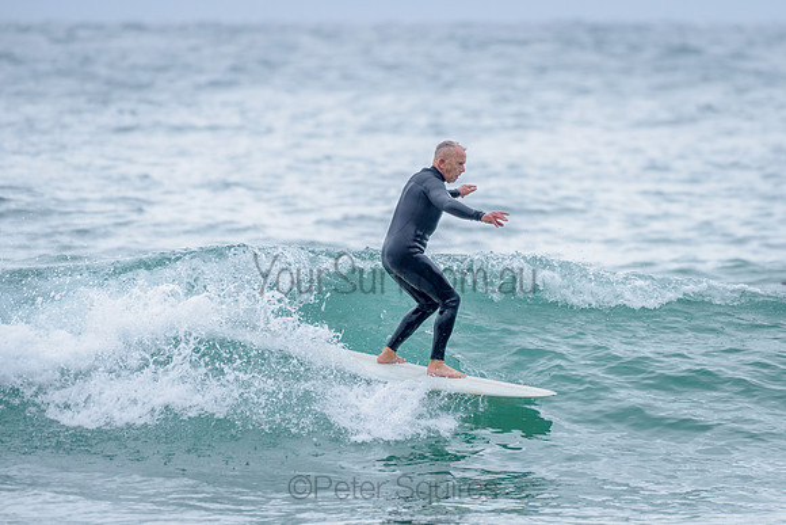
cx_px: 457
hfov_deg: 3.4
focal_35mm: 613
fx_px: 13391
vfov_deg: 2.2
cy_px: 265
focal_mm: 500
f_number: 5.6
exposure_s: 1/1250
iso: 280
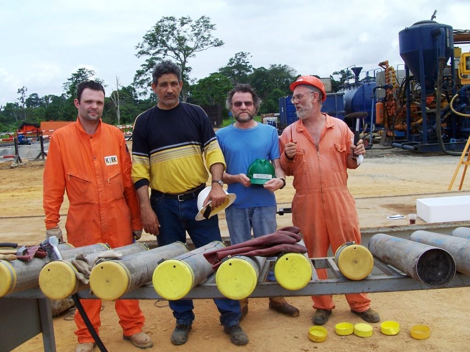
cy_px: 176
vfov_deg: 40.7
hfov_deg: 52.6
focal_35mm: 35
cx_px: 235
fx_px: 475
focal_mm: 6
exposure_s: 1/350
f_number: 4
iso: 80
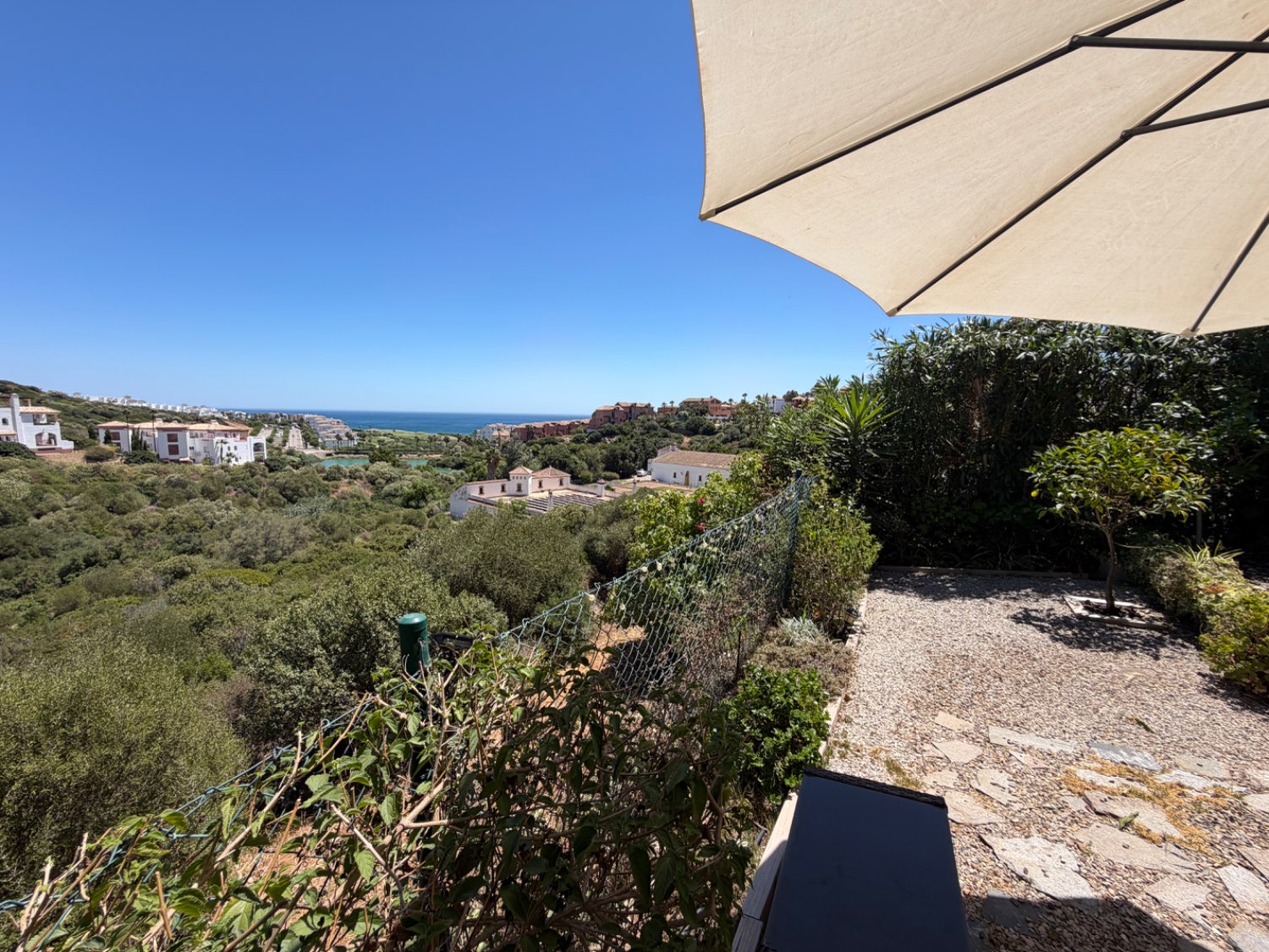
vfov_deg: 85.7
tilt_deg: -6.7
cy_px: 476
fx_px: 513
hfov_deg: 102.1
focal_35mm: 14
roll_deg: -0.9
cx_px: 634
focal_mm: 2.22
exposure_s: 1/779
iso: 20
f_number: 2.2
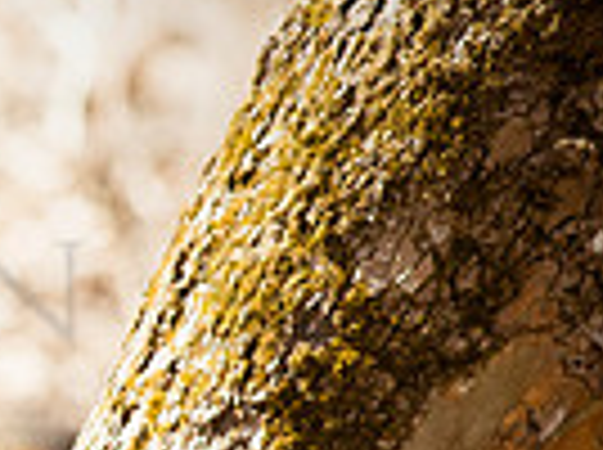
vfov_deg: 2.8
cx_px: -567
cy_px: 515
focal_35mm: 522
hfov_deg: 3.8
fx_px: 9077
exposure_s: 1/320
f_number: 8
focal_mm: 125
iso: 800
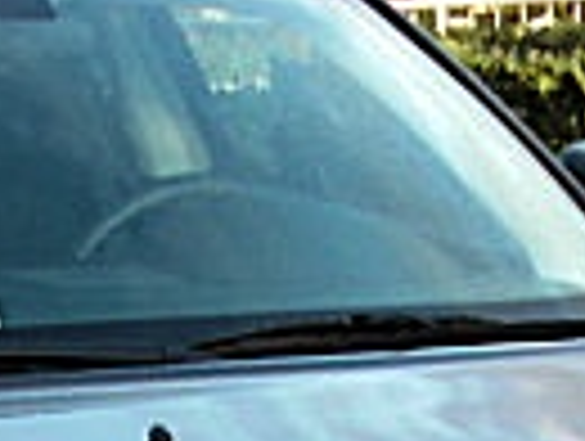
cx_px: 252
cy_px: 886
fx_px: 2997
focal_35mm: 177
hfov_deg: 11.1
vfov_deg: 8.0
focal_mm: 6.3
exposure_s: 1/80
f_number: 2.8
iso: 100
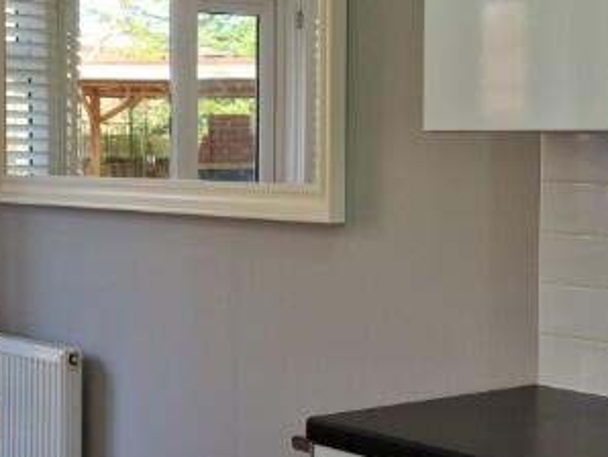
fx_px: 1389
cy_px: 226
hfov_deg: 24.7
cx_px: 312
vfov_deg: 18.7
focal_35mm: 79
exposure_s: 1/100
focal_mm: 6.4
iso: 50
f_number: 1.8
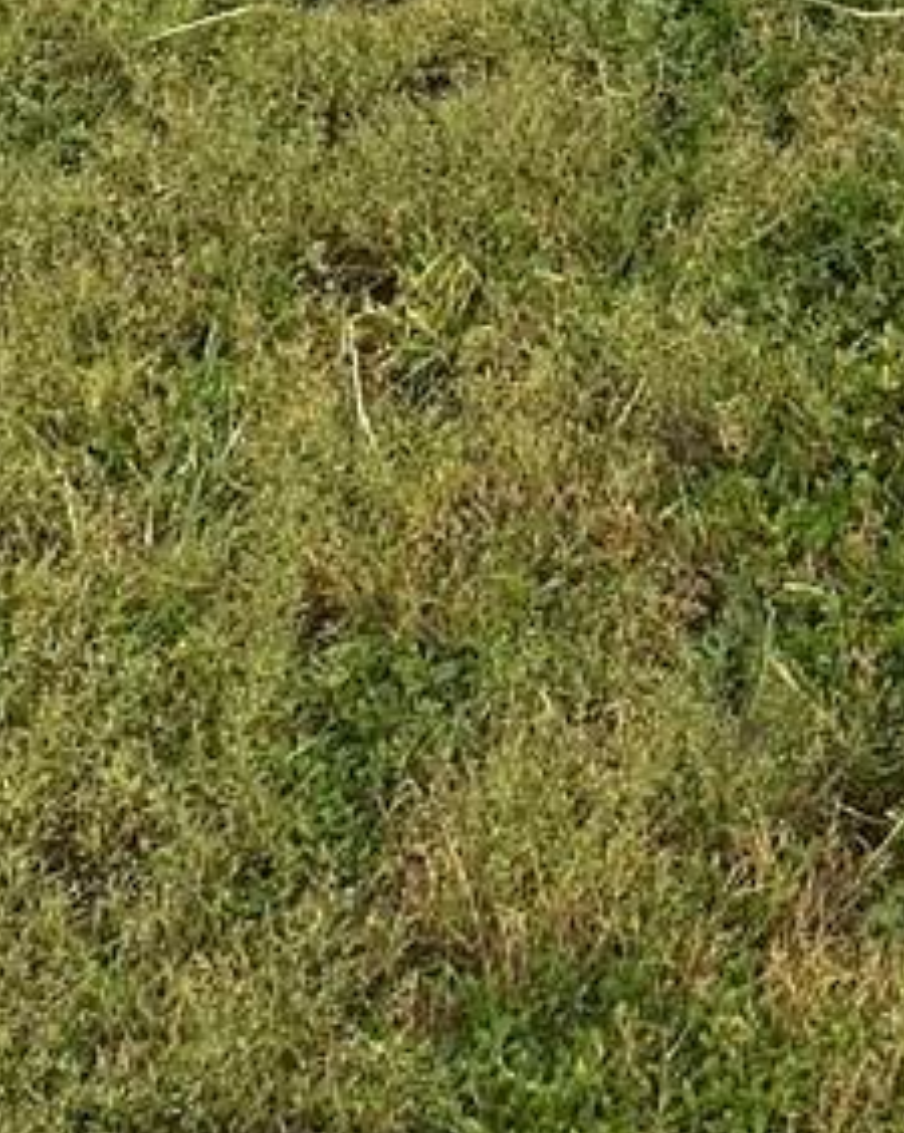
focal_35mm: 133
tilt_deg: -3.2
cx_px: 1571
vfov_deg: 11.1
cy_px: -1912
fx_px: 4455
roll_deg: -2.3
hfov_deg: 10.9
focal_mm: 6.86
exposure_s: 1/2591
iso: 80
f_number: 1.78
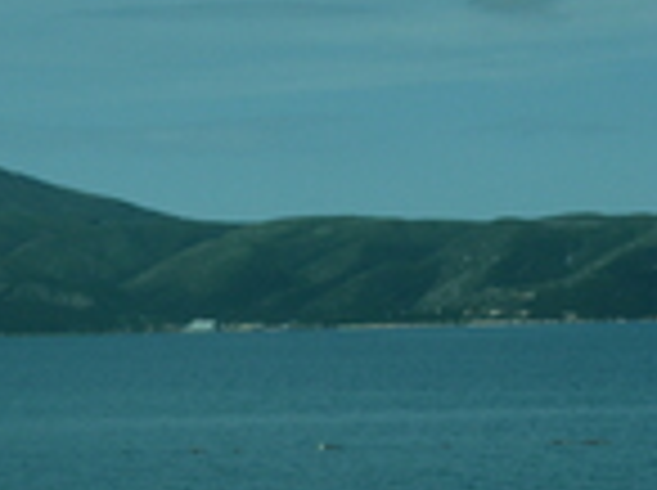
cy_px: 263
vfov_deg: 11.0
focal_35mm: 134
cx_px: 27
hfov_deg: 14.5
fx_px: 2548
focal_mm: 31
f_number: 13
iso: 1000
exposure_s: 1/640
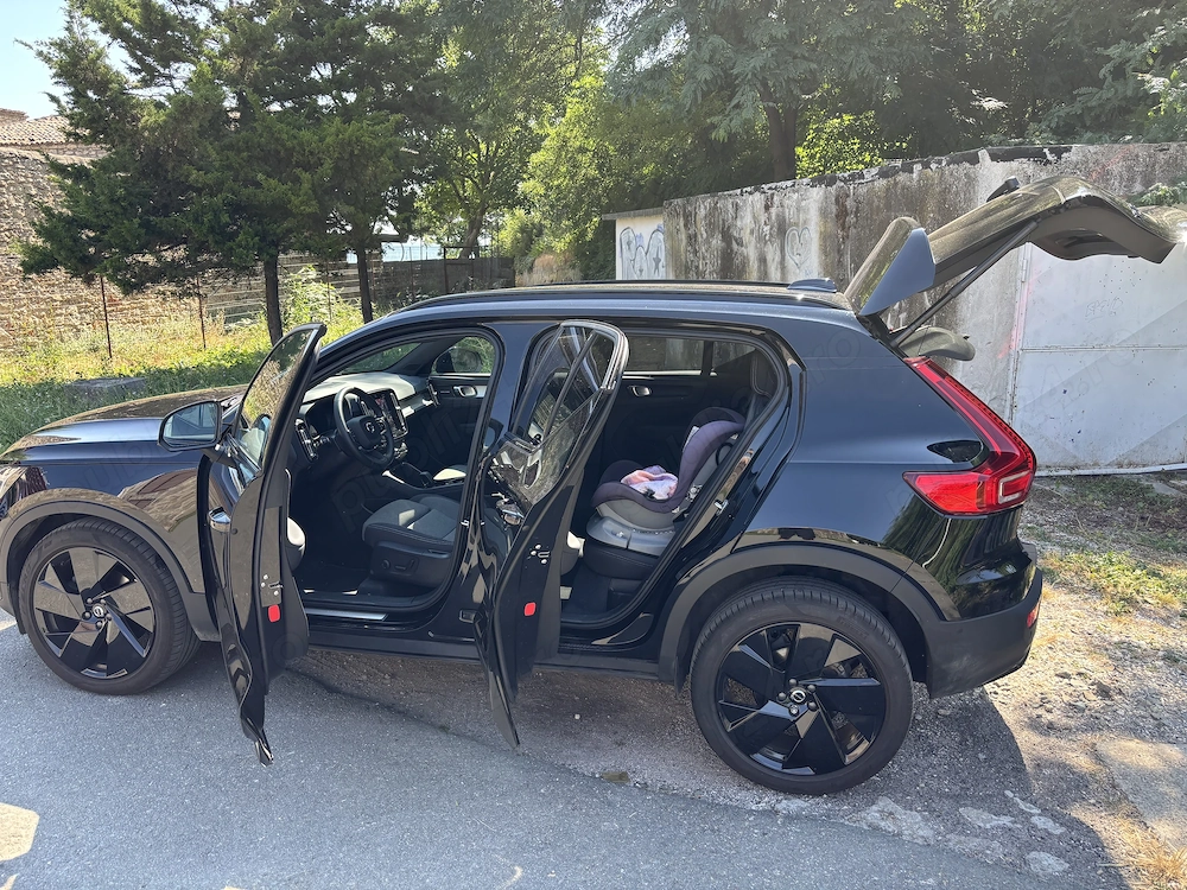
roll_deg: +0.2
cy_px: 445
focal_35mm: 26
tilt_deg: -12.9
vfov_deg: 53.1
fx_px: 892
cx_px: 594
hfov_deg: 67.3
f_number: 1.6
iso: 50
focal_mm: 5.96
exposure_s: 1/300
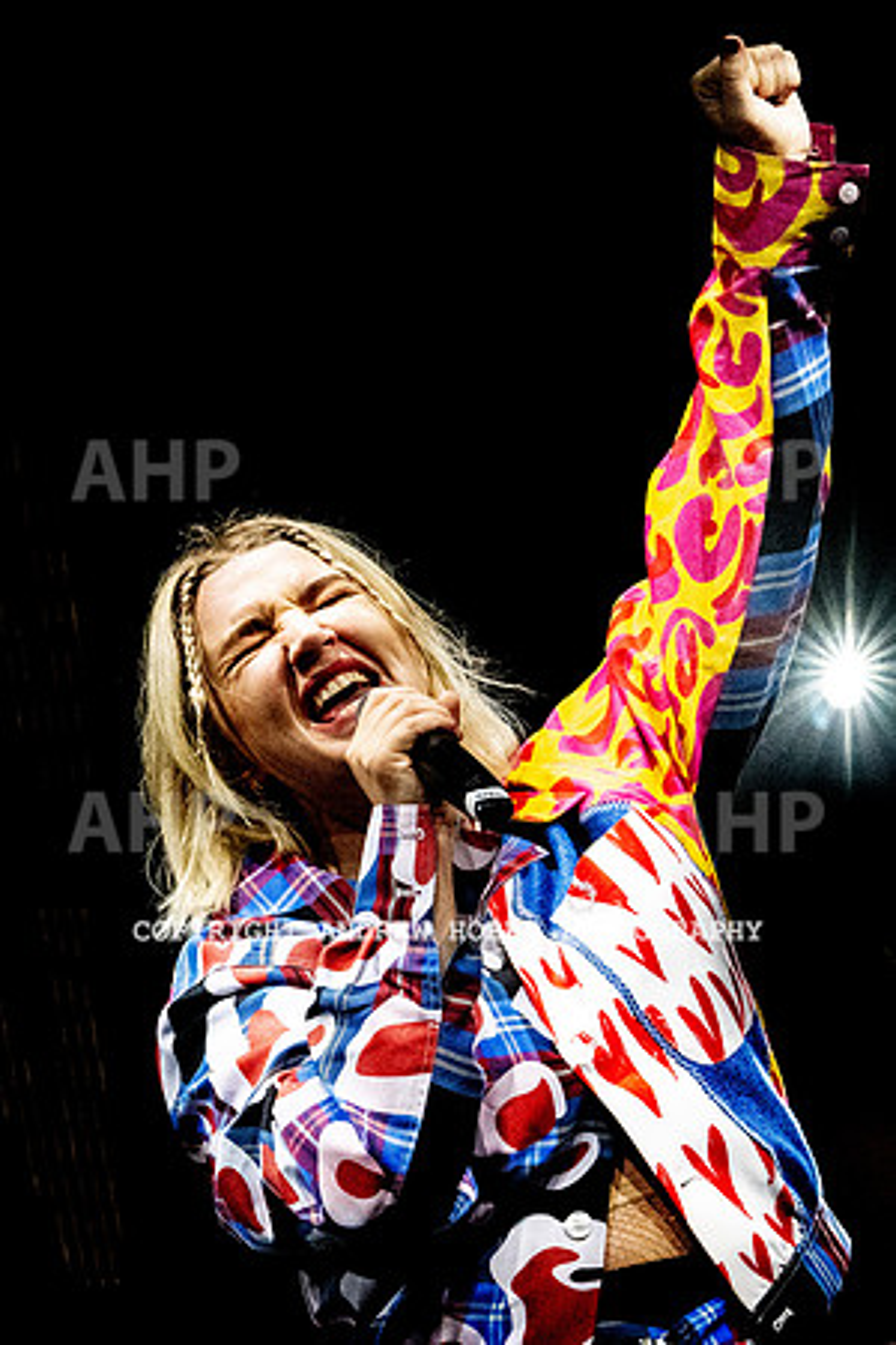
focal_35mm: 228
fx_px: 8503
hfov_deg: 6.0
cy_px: 641
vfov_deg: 9.0
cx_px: 488
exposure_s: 1/8000
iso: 3200
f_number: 11
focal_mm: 130
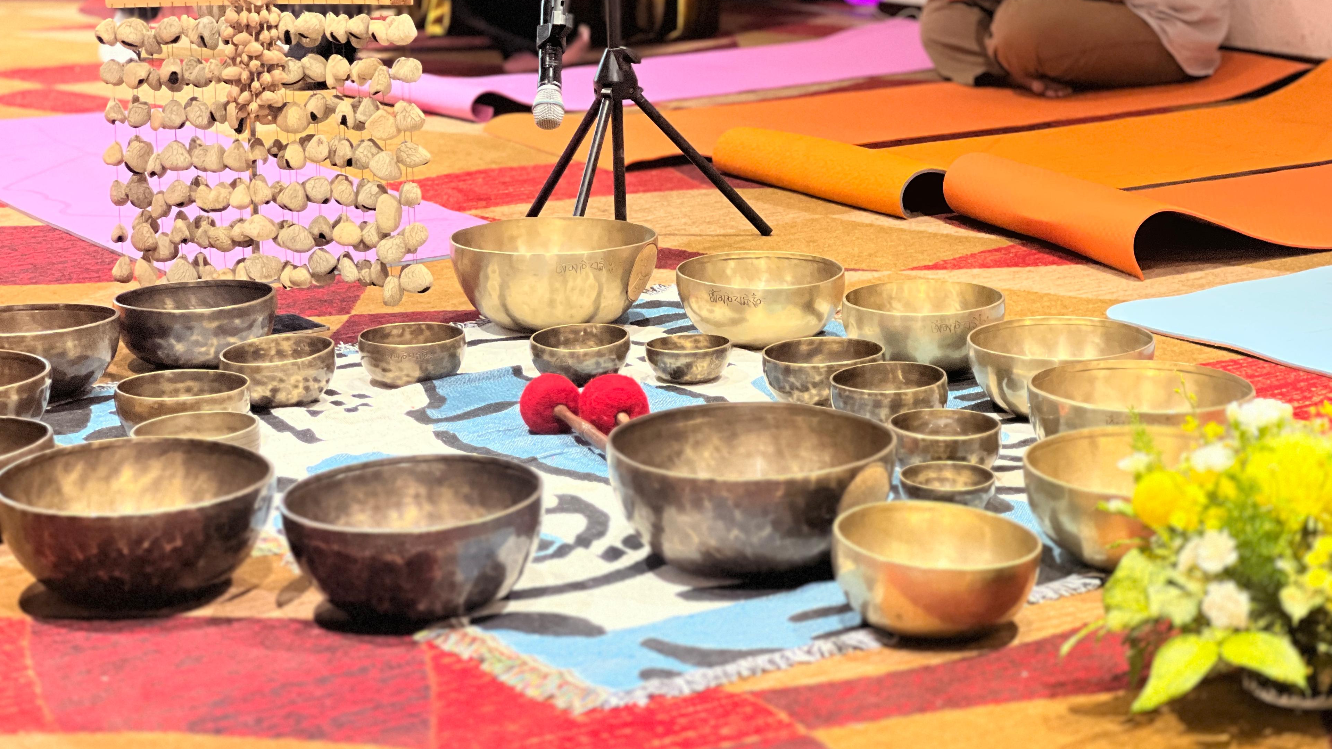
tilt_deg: -11.6
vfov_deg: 14.4
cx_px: 666
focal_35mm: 84
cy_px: 295
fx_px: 2967
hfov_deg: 25.3
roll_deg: +1.9
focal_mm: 9
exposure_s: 1/20
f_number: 2.8
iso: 320
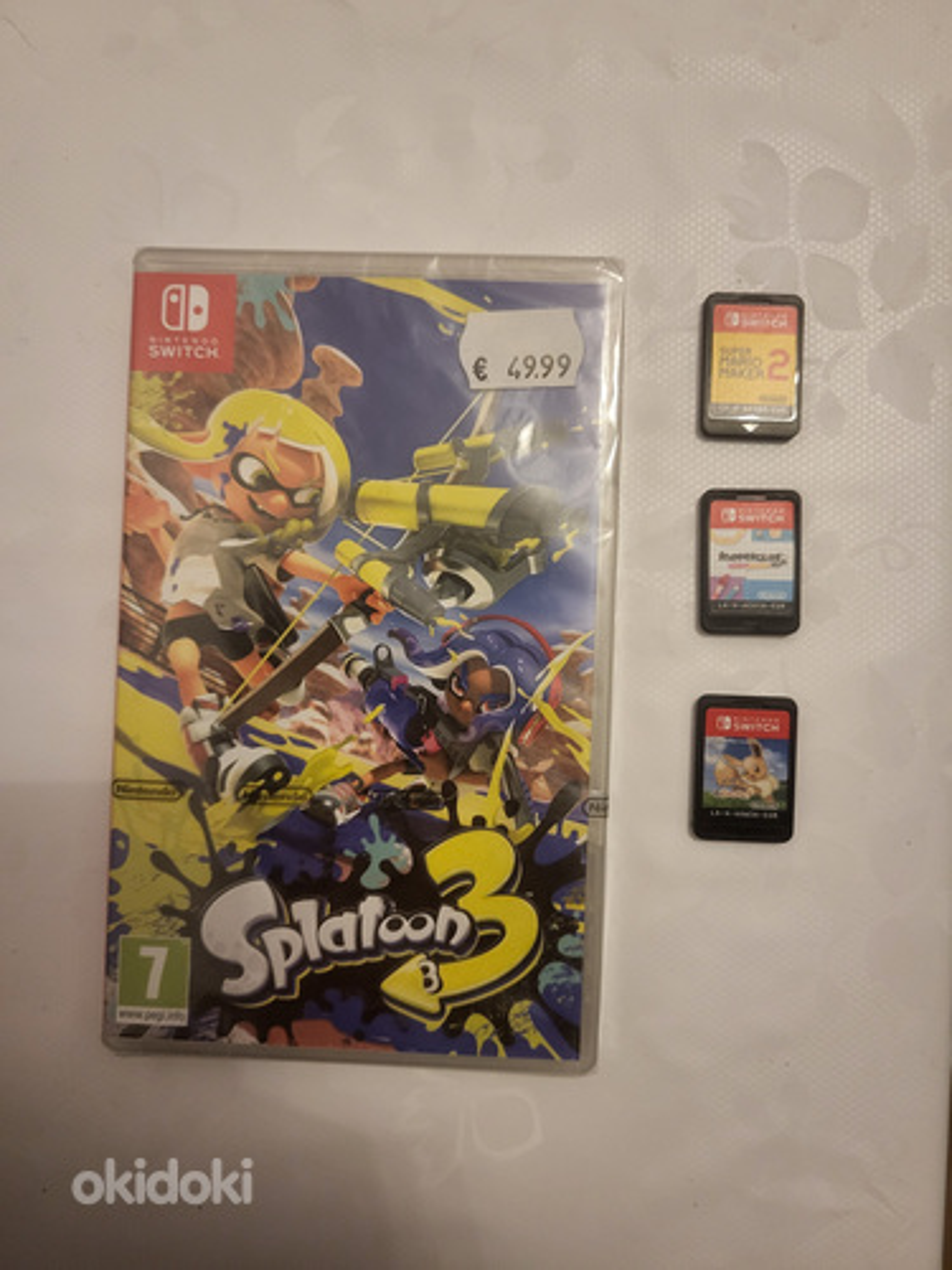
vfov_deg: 67.3
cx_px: 476
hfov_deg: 53.1
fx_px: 953
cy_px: 635
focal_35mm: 26
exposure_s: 1/50
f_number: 1.8
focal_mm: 5.4
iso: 640
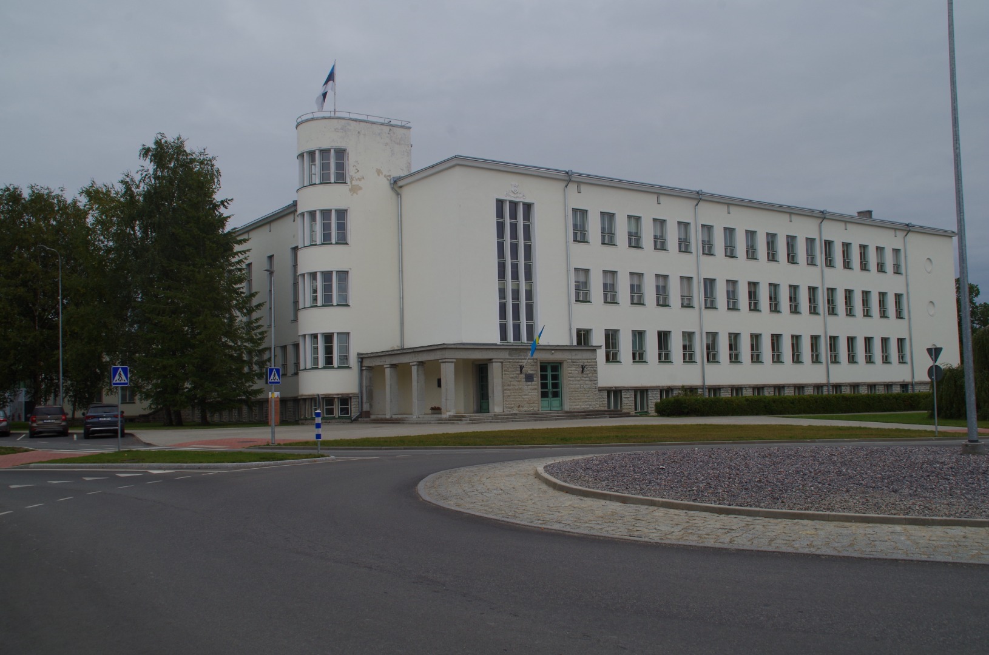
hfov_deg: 53.2
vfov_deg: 36.7
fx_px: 987
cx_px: 494
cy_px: 328
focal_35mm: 36
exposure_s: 1/125
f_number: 11
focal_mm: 24
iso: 160
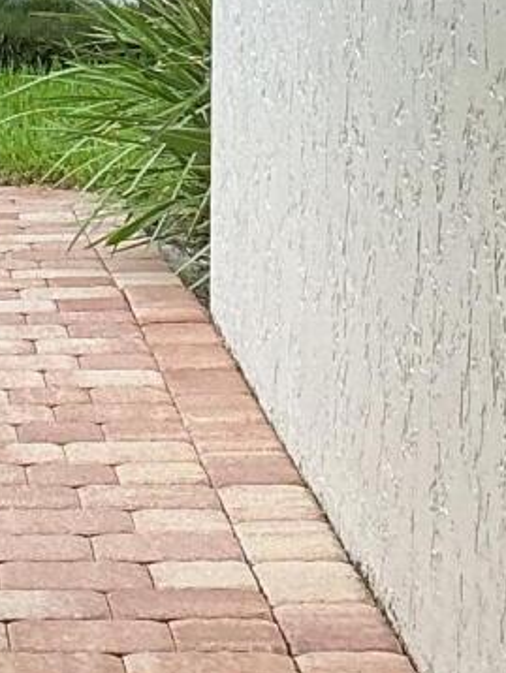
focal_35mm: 162
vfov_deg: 12.1
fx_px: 3154
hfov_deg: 9.0
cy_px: 53
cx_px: -214
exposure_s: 1/120
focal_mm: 3
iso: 32
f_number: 1.8
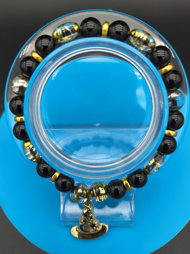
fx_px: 190
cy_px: 131
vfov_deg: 67.3
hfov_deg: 53.0
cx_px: 92
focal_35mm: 26
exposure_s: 1/120
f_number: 1.7
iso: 293
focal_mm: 4.68
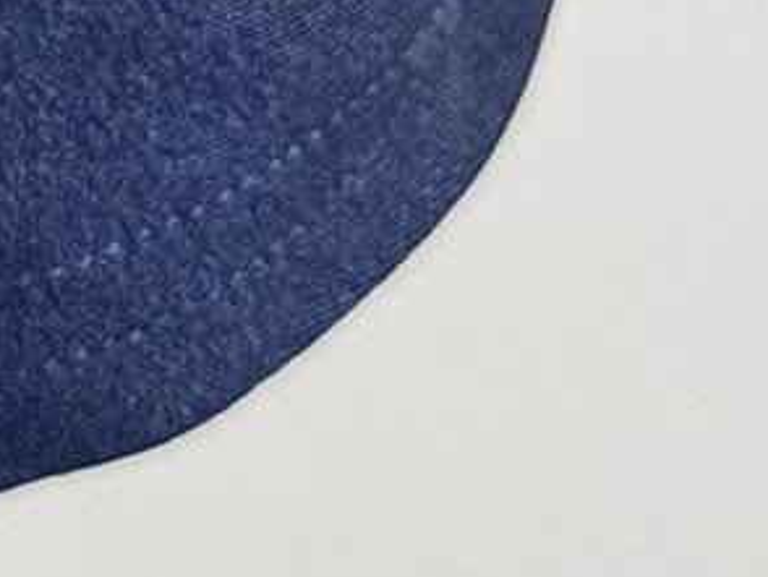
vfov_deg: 4.1
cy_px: -1825
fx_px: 7416
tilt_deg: -6.0
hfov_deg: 5.7
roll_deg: +0.4
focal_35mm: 334
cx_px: -1110
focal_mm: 6.76
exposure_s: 1/100
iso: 160
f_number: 1.78
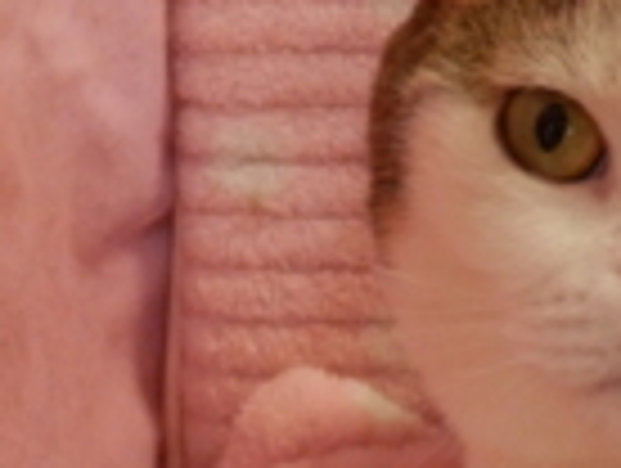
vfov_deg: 10.4
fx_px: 2552
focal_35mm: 142
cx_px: 410
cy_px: 518
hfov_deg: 13.9
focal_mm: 8.9
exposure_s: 1/30
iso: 800
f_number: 4
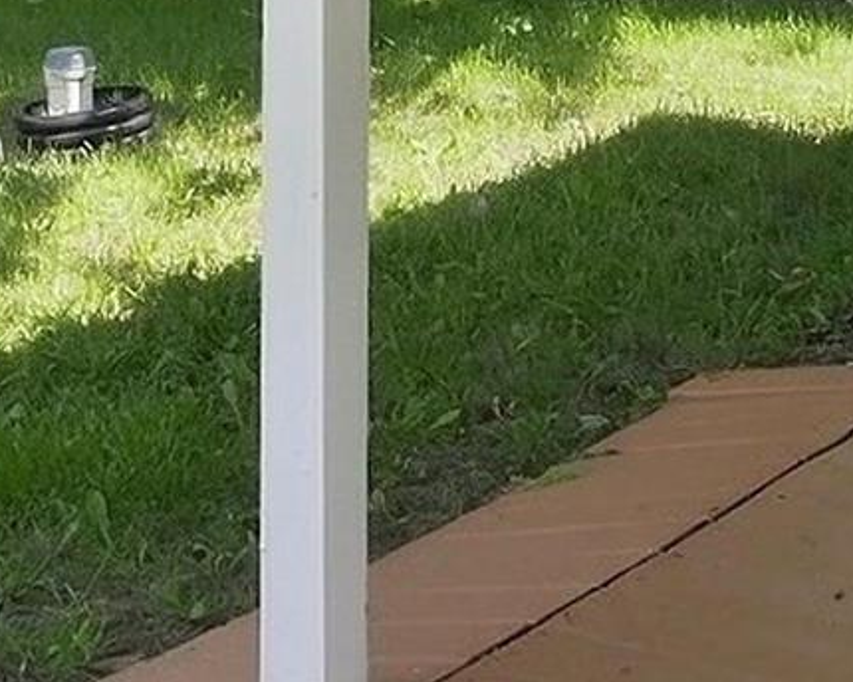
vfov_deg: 15.1
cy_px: -360
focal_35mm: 94
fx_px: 2373
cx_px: 734
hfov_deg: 20.1
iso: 640
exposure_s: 1/500
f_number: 7.1
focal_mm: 14
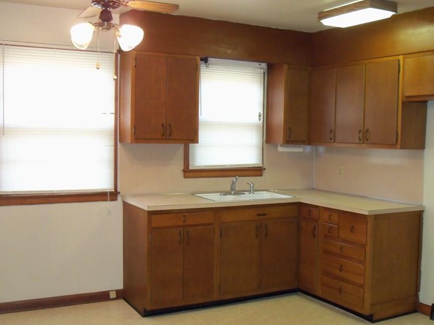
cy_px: 182
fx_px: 539
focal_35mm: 43
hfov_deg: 43.6
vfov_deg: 33.5
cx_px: 263
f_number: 2.9
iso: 250
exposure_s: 1/30
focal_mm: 5.7
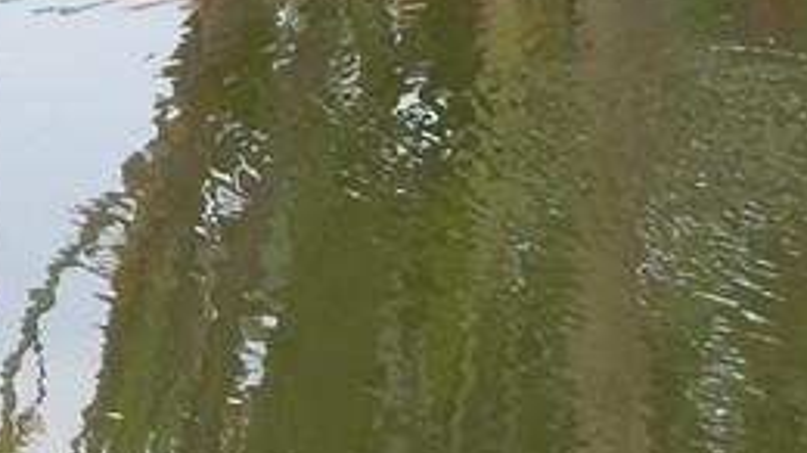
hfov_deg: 8.6
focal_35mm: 241
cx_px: -596
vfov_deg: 5.0
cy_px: -295
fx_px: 5155
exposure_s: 1/160
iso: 125
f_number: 4
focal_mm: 6.4
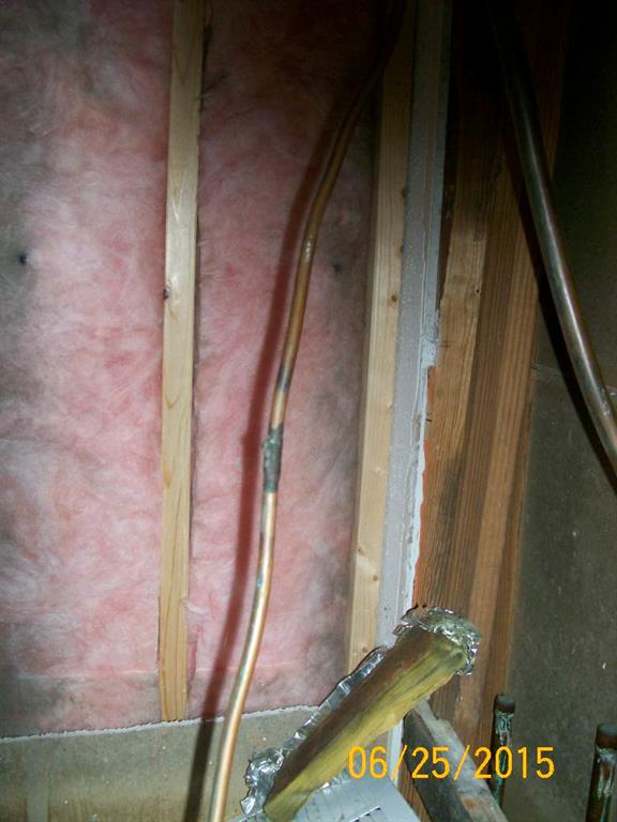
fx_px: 856
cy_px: 411
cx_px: 308
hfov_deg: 39.7
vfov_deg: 51.4
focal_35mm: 36
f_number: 2.7
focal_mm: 6
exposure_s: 1/64
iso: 140
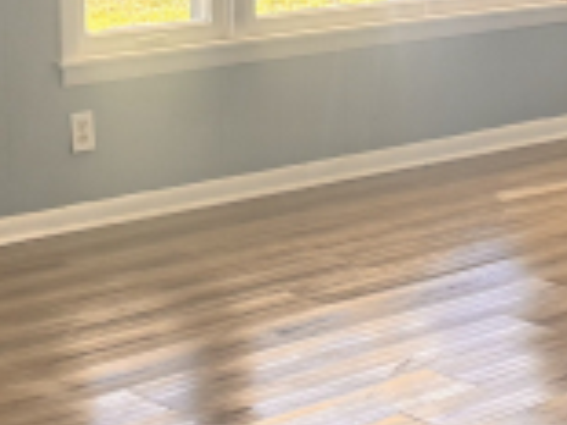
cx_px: 763
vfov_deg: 13.1
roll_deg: -2.2
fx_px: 1833
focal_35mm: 112
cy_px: 44
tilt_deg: -8.8
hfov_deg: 16.5
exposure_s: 1/121
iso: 64
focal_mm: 5.96
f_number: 1.6
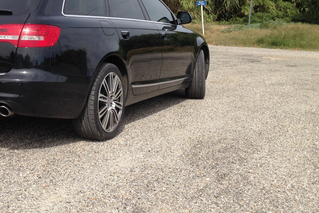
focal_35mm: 62
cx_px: 73
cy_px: 39
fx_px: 549
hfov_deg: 31.7
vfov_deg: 21.6
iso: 50
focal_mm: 4.12
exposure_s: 1/1130
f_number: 2.4
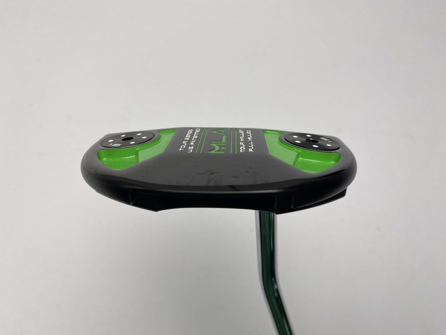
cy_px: 168
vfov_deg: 54.9
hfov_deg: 69.4
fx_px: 322
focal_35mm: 25
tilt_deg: -68.8
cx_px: 223
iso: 32
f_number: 1.8
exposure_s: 1/447
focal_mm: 4.25
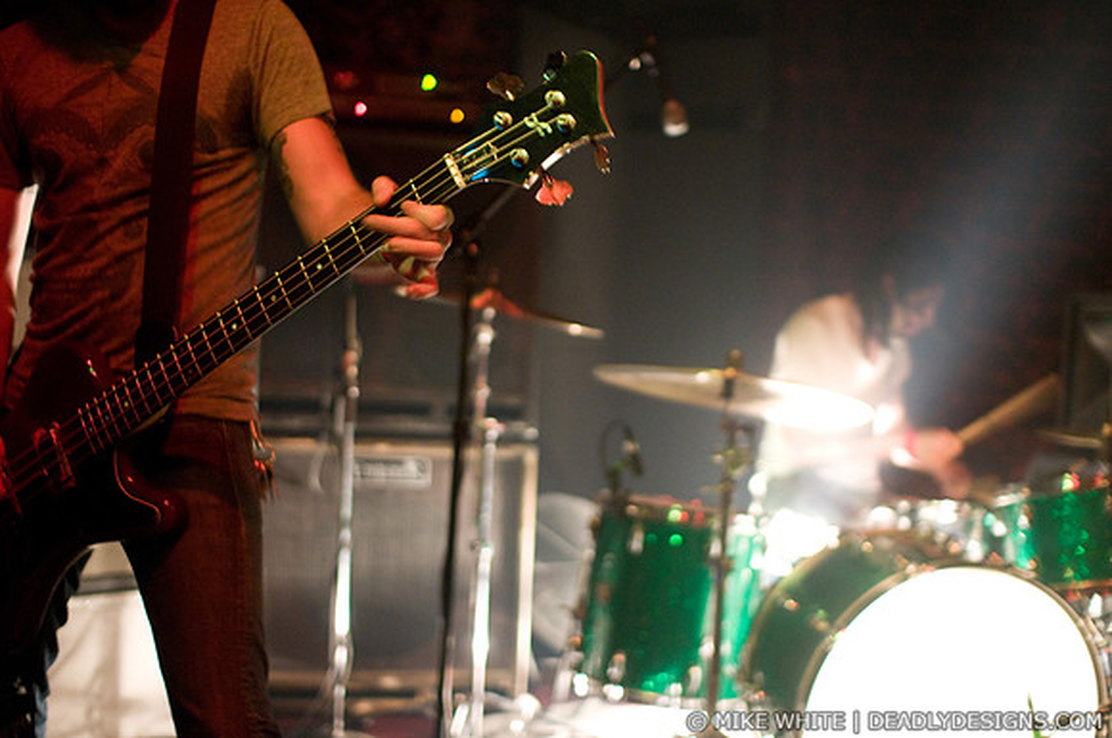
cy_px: 369
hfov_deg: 43.7
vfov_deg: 29.8
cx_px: 556
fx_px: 1388
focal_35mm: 45
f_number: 1.4
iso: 1250
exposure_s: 1/20
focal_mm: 30
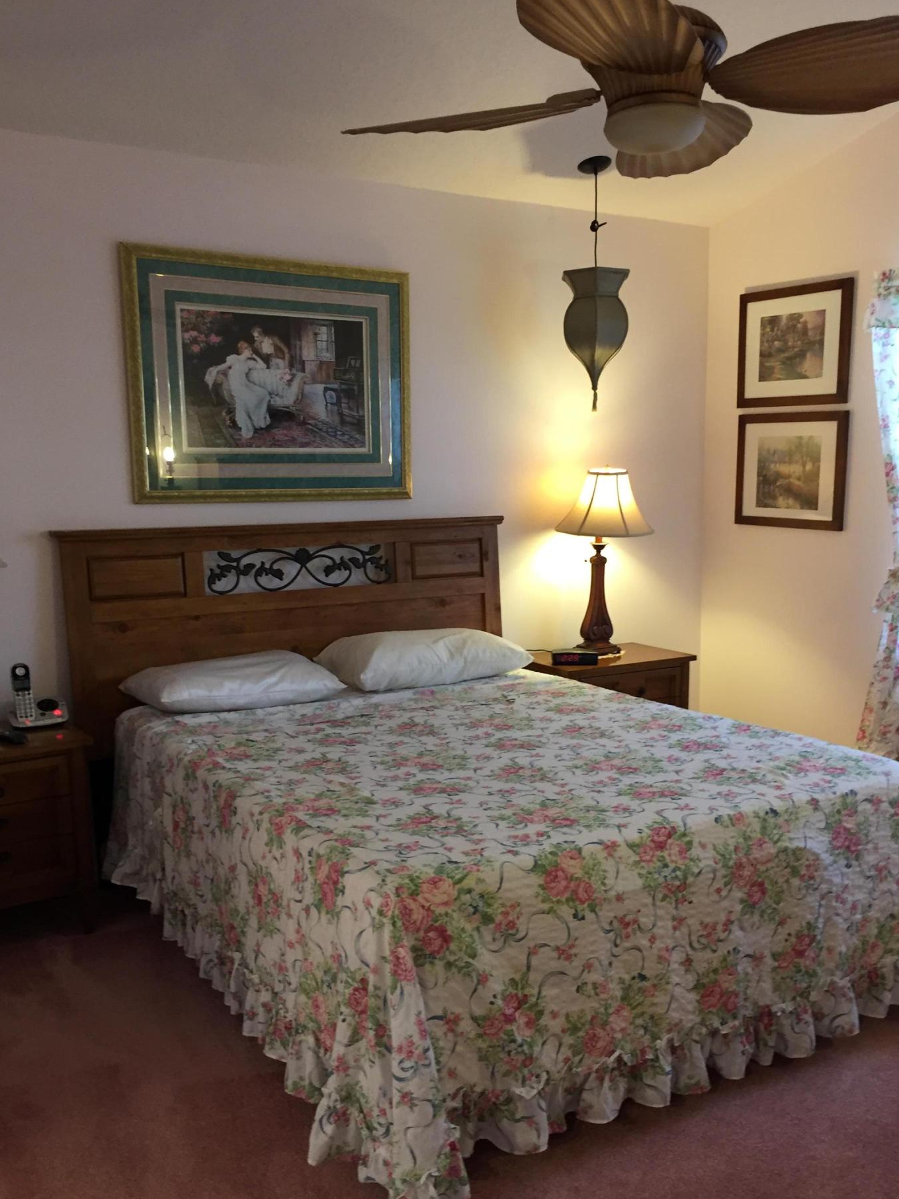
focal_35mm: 32
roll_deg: +1.5
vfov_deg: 56.7
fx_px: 1108
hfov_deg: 44.1
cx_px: 476
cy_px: 657
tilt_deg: -10.0
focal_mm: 4.15
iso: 160
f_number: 2.2
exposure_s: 1/33
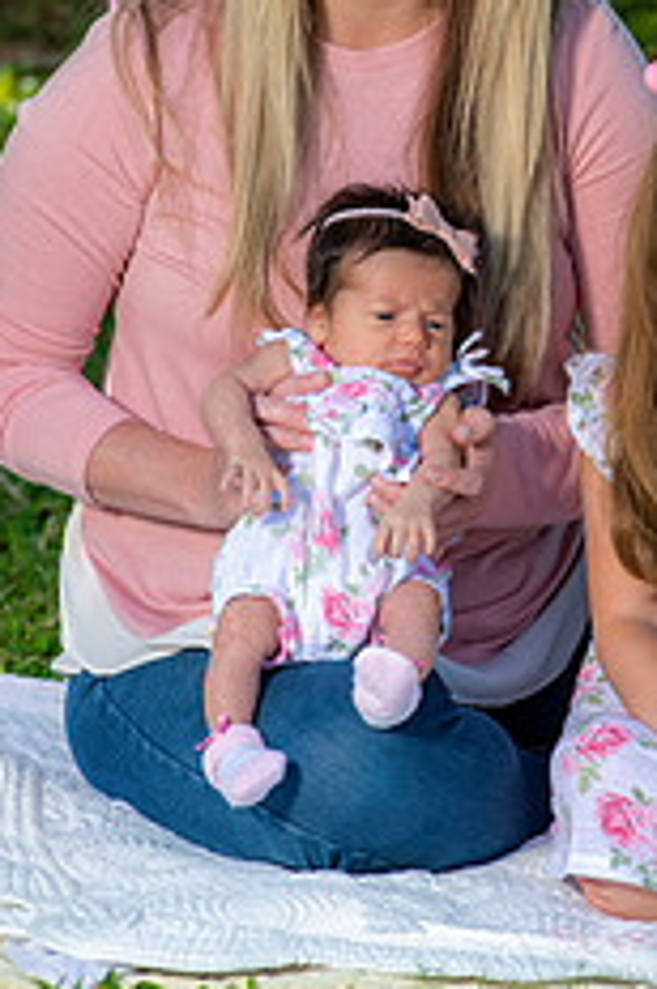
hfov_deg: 3.7
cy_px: 324
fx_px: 10131
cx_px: 476
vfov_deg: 5.6
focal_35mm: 369
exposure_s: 1/160
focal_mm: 190
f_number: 5.6
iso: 100
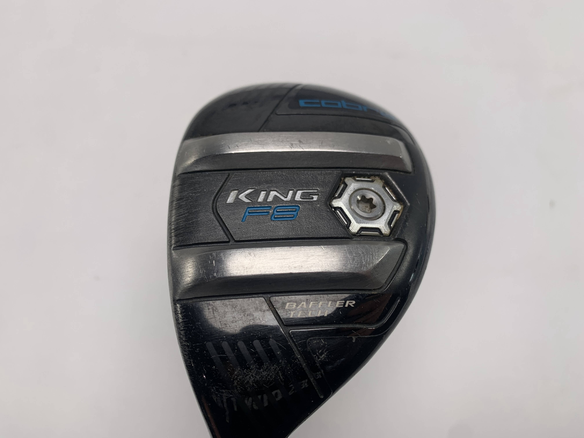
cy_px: 219
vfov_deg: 53.1
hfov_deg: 67.3
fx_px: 439
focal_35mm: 26
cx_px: 292
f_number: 1.8
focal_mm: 4.25
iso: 25
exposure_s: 1/248
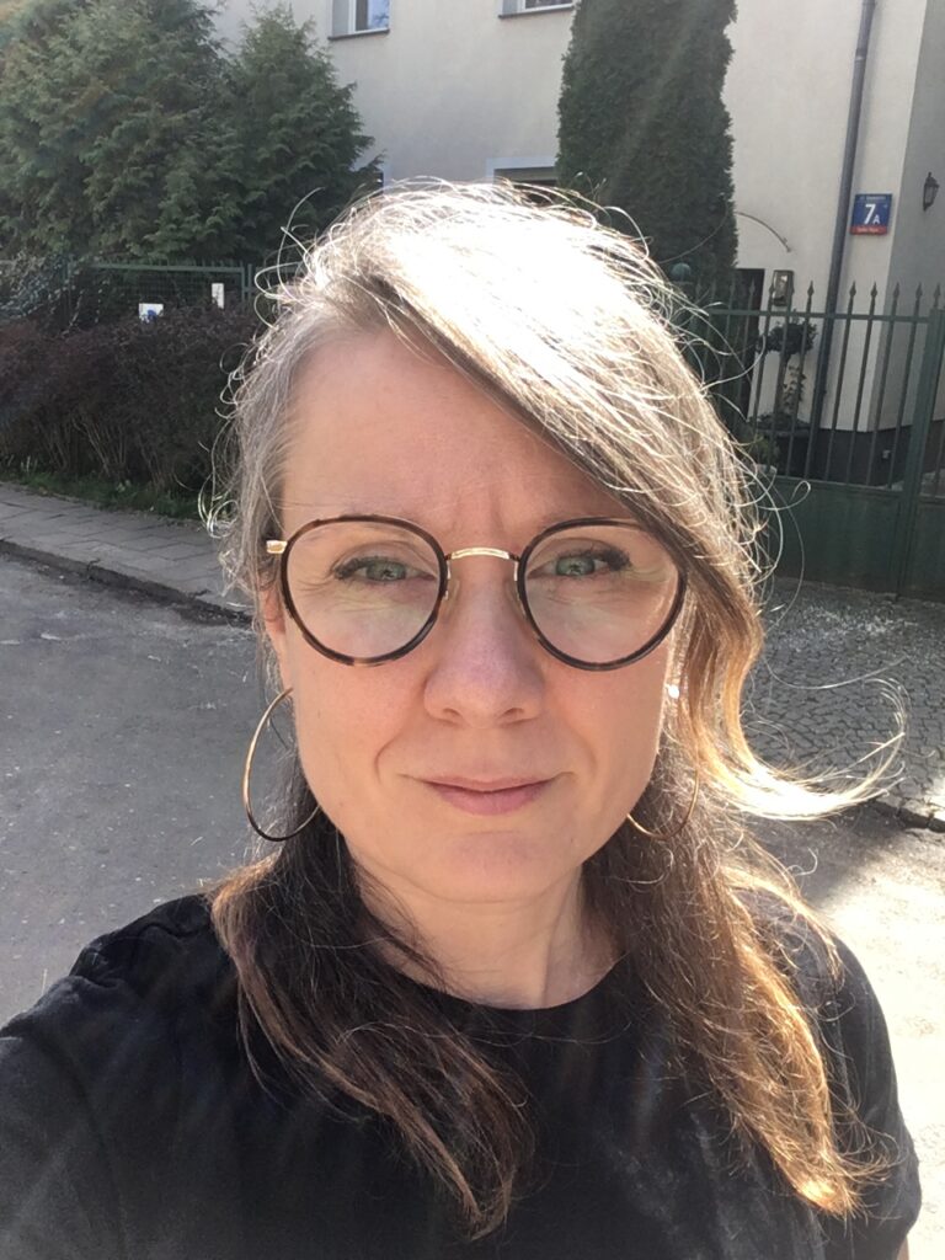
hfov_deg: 45.4
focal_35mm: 31
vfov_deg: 58.4
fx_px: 1128
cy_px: 630
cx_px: 472
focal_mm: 2.15
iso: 50
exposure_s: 1/435
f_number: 2.4
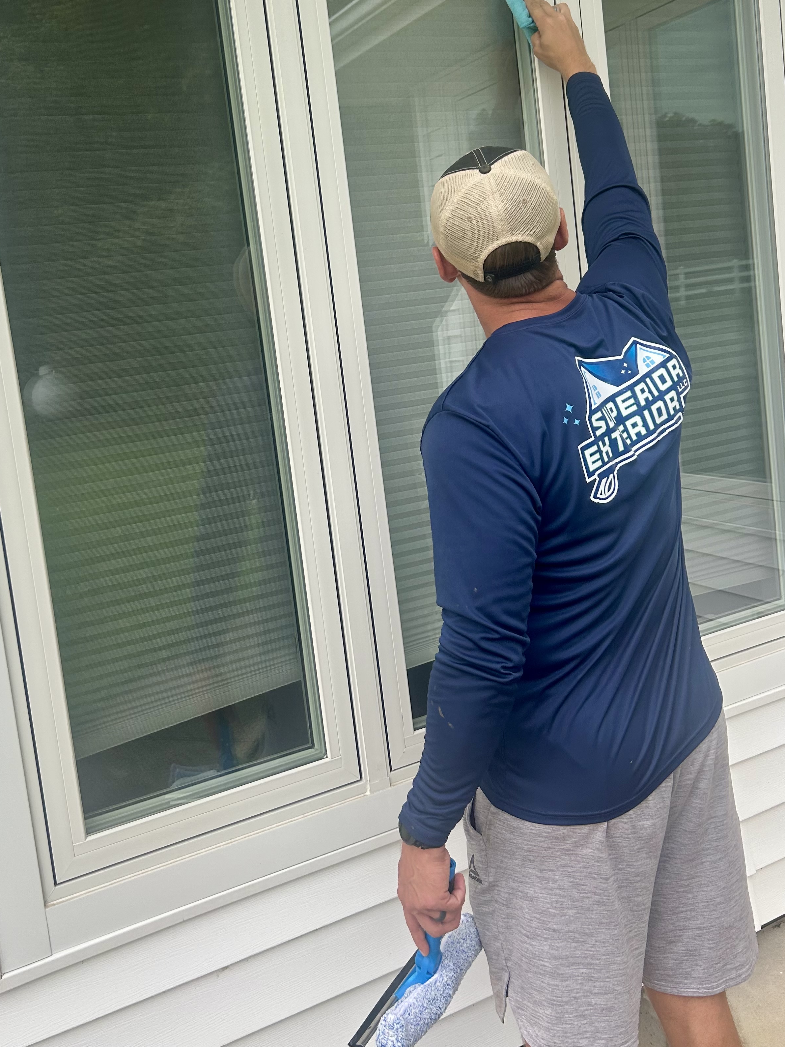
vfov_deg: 54.9
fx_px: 998
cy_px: 411
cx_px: 321
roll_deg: +7.0
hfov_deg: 42.8
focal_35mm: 33
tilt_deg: -6.3
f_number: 1.5
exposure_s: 1/121
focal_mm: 5.7
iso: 80
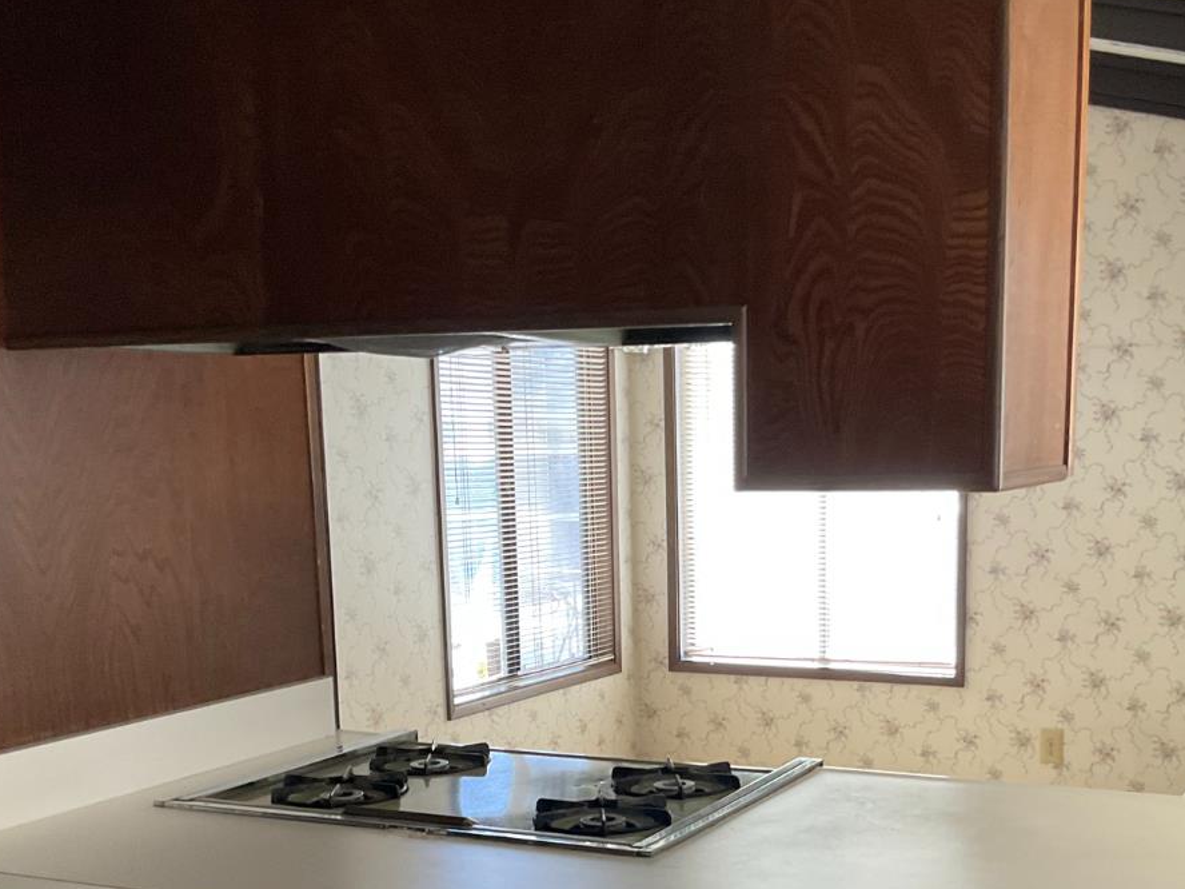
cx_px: 705
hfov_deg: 38.8
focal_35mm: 49
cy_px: 735
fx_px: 1677
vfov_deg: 28.9
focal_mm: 3
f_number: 1.8
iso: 80
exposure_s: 1/60
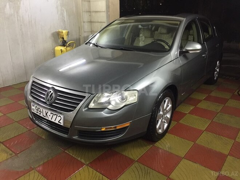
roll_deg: +0.1
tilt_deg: -19.9
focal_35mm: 29
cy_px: 90
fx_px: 201
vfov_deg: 48.2
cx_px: 120
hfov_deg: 61.7
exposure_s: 1/17
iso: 160
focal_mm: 4.15
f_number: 2.2
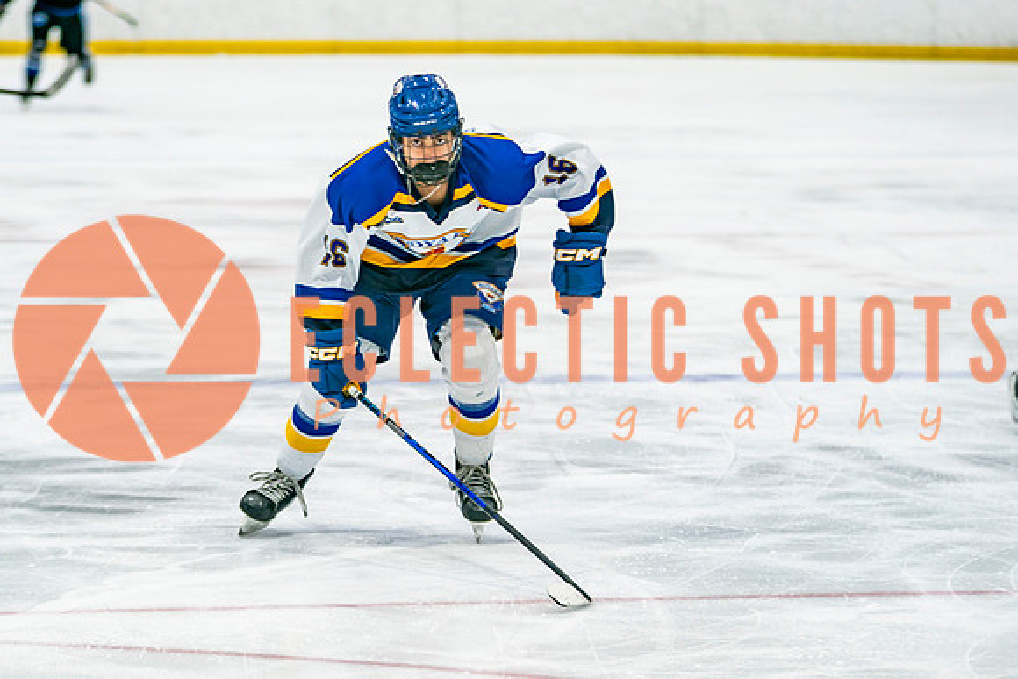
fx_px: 6227
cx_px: 469
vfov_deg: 6.2
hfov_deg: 9.3
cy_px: 334
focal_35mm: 220
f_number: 2.8
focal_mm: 135
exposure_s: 1/640
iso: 400
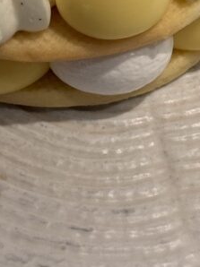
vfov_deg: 11.6
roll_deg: -1.3
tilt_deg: -42.8
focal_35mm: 165
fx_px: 1273
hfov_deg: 9.0
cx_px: 71
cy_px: -103
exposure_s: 1/82
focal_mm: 6.76
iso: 100
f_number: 1.78
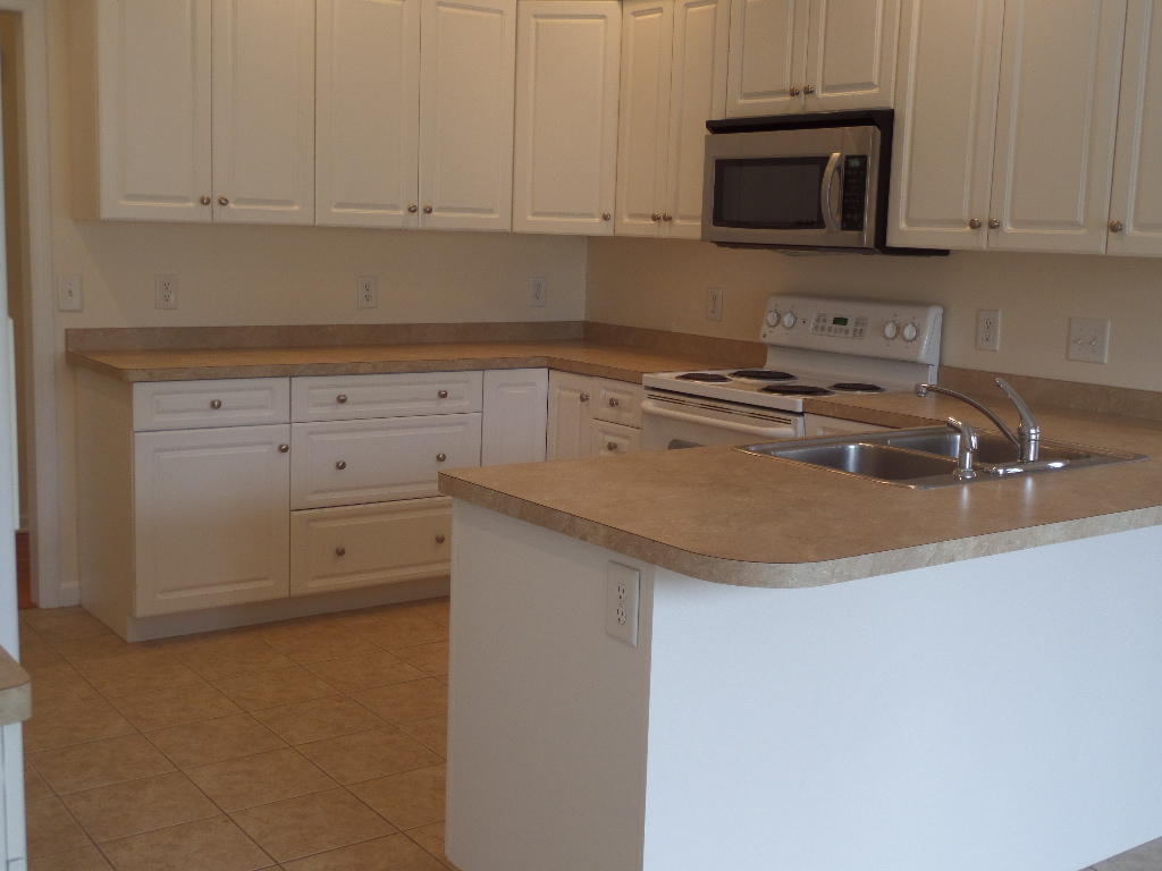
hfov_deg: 45.8
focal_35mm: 41
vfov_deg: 35.1
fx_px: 1376
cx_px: 581
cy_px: 436
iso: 160
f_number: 3.6
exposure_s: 1/45
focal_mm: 6.8
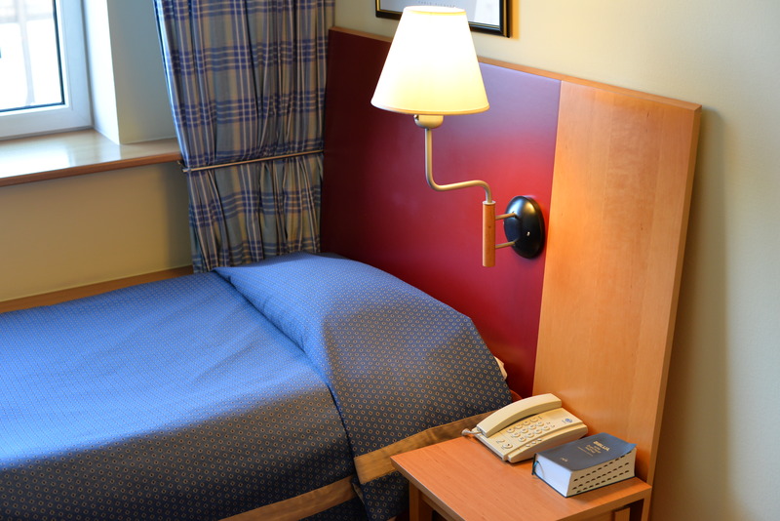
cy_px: 260
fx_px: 1084
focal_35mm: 50
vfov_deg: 27.0
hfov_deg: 39.6
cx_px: 390
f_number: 4
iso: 560
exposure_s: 1/60
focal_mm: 50
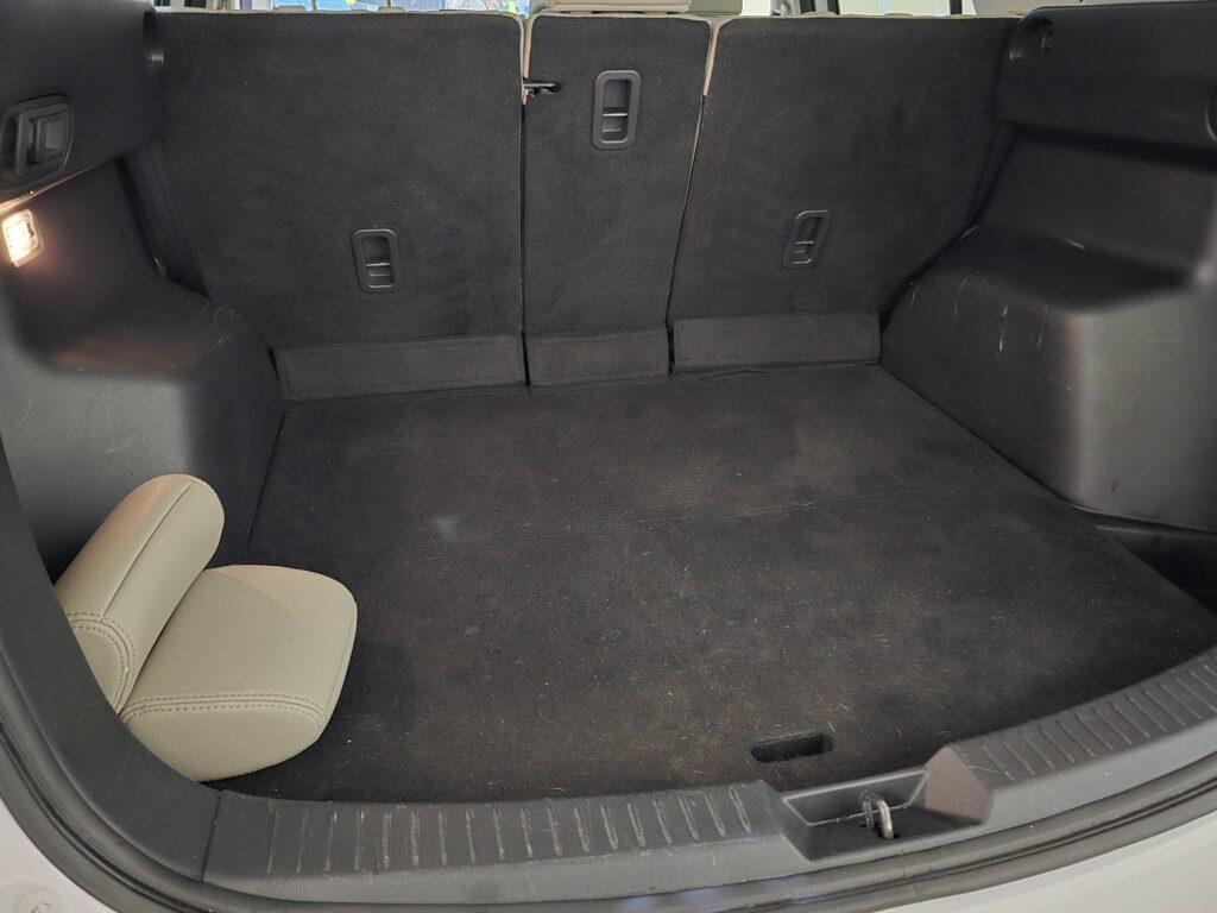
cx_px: 608
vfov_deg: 58.9
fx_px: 809
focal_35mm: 23
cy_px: 456
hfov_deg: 73.9
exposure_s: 1/13.4
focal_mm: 6.3
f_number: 1.7
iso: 3200
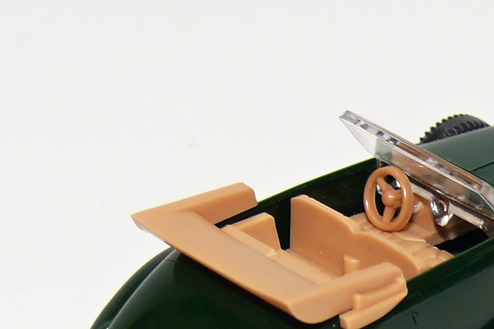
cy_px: 281
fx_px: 3952
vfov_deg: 4.8
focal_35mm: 288
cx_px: 445
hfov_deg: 7.1
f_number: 4
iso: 100
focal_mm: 16.1
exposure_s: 1/30
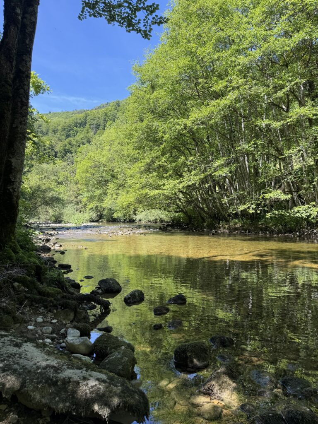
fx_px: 294
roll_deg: +0.5
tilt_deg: +0.8
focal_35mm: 24
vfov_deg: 71.6
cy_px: 212
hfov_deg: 56.8
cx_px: 159
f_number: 1.78
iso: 80
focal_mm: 6.76
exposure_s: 1/840
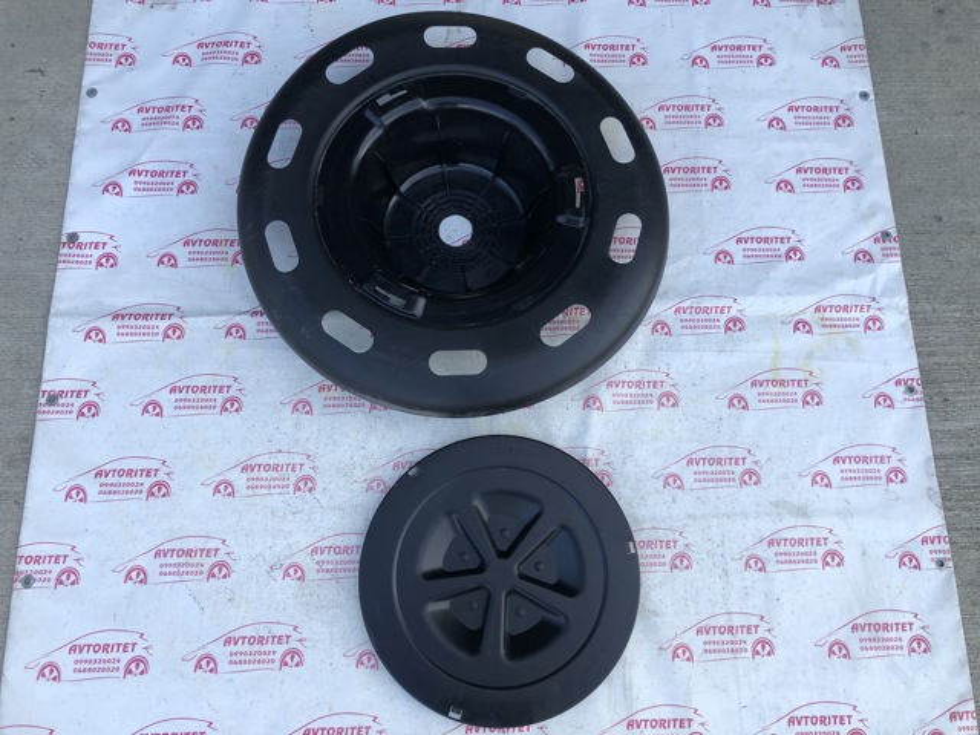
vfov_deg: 49.7
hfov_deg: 63.4
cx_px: 490
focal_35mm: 28
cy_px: 368
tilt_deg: -67.4
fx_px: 793
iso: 20
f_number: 1.8
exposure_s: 1/264
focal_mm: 4
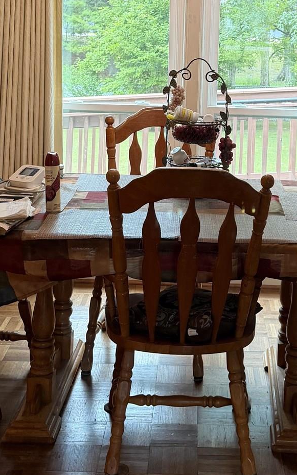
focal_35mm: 63
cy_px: 56
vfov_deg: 31.1
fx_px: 816
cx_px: 203
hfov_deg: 20.5
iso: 200
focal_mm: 6.76
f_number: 1.78
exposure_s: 1/60
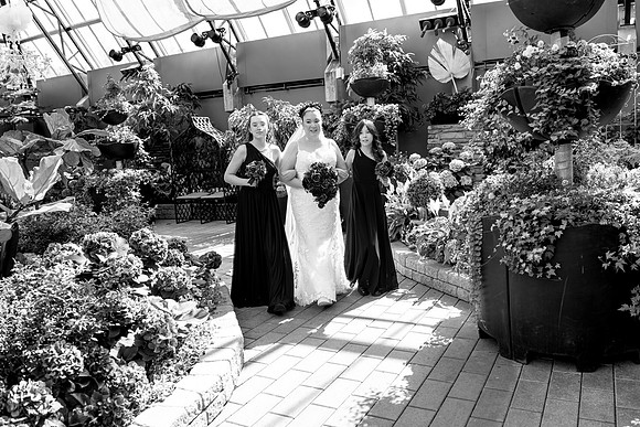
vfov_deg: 46.4
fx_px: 498
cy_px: 214
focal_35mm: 28
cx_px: 320
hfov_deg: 65.5
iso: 160
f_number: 2.8
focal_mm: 28
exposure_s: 1/320
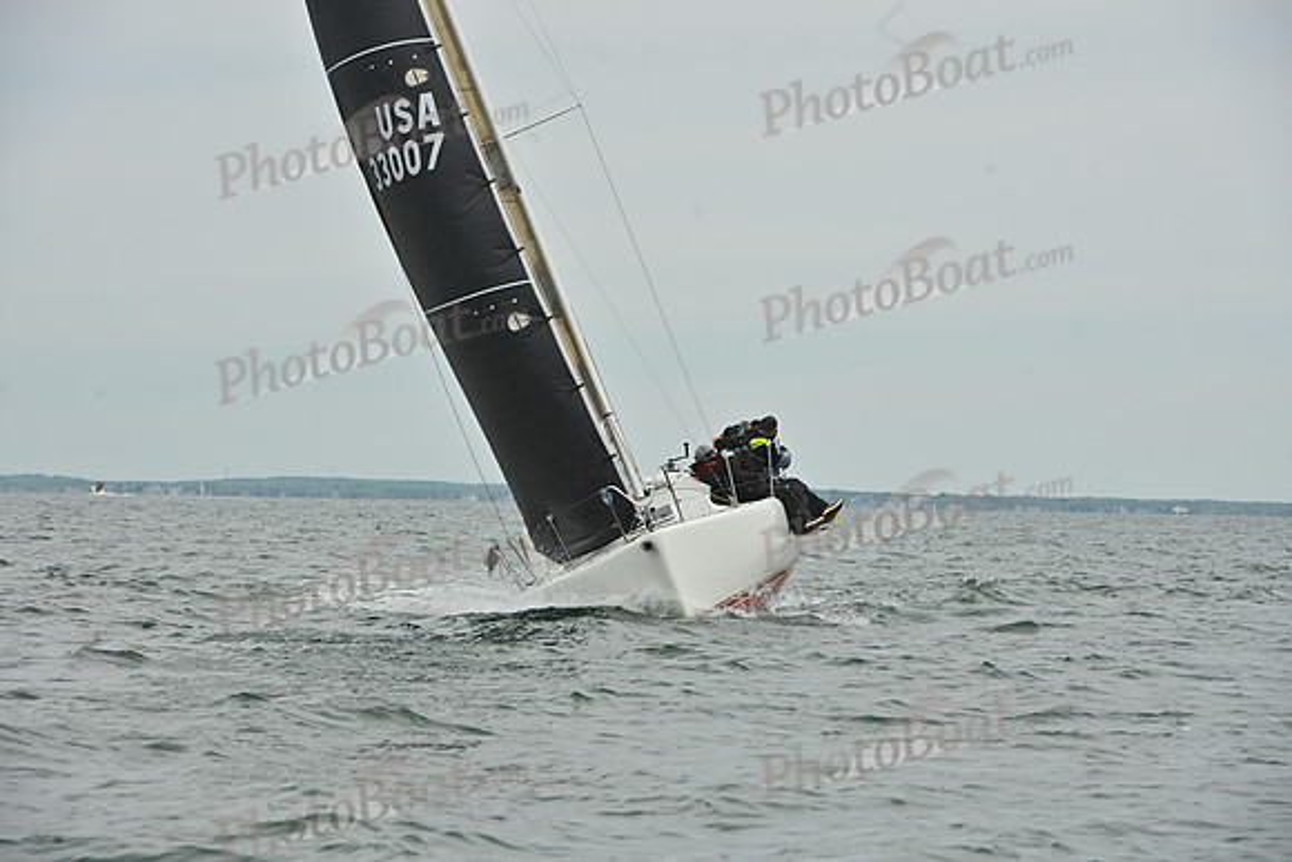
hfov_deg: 10.3
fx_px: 7179
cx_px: 646
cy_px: 431
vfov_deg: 6.9
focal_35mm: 200
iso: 320
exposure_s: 1/1000
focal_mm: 200
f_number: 10
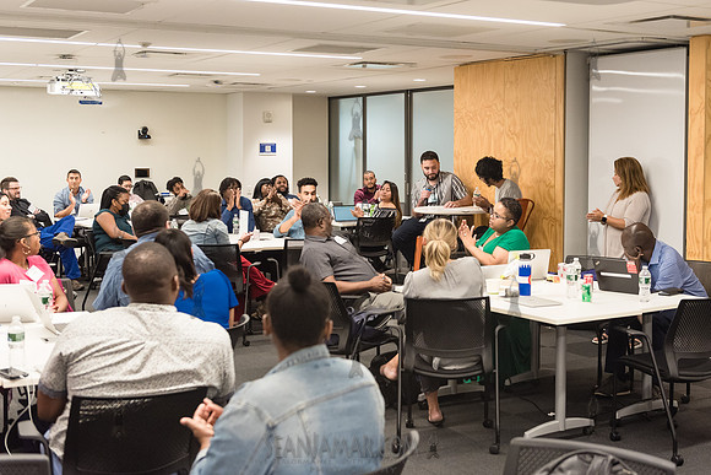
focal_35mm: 52
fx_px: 1023
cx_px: 410
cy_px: 200
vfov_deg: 26.1
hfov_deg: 38.2
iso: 2500
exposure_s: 1/250
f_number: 4
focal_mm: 44
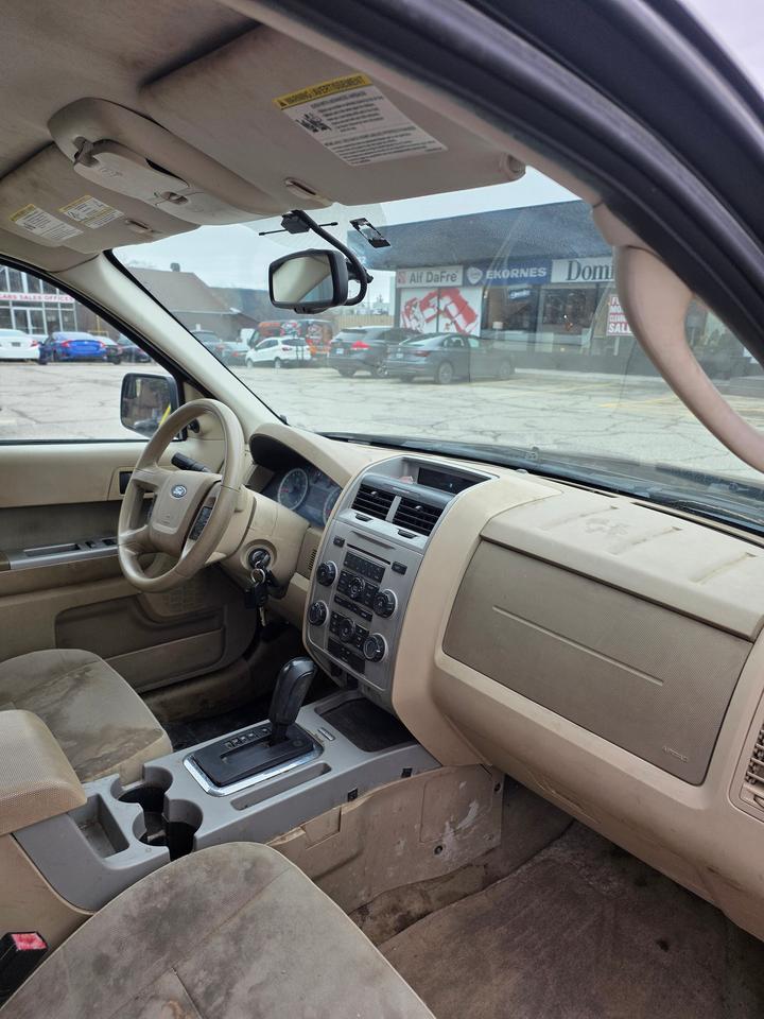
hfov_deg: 58.9
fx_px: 677
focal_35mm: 23
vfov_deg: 73.9
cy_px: 510
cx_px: 382
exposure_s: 1/359
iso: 50
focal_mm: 6.25
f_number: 1.7
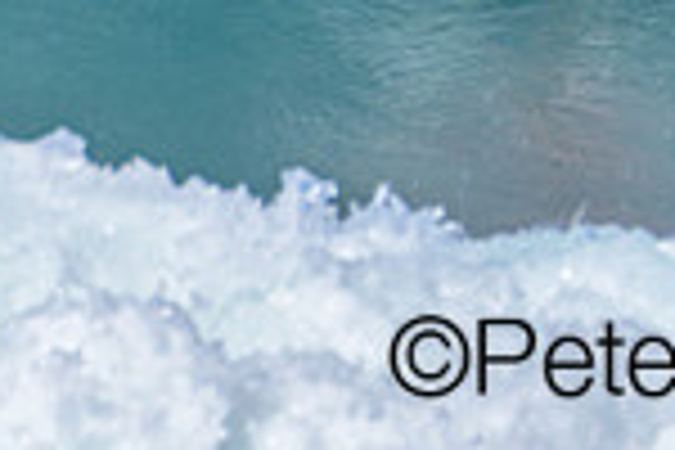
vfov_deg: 0.4
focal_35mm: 3859
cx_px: 738
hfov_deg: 0.5
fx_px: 72351
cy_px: -389
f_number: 11
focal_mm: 1000
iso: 1250
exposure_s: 1/2000
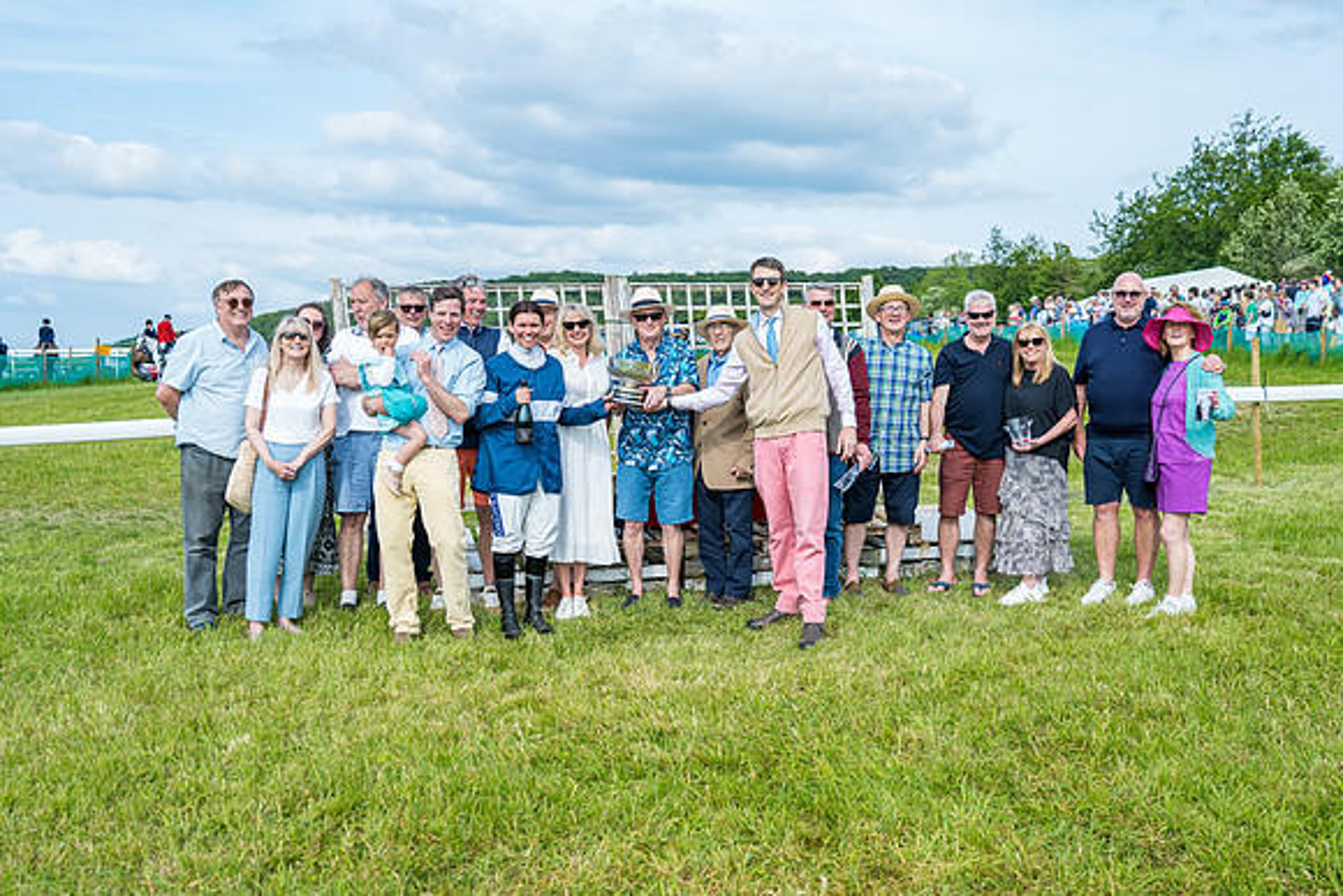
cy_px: 478
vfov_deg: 39.0
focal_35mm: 34
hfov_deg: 55.8
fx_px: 1266
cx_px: 705
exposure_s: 1/250
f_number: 4.5
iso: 50
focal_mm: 31
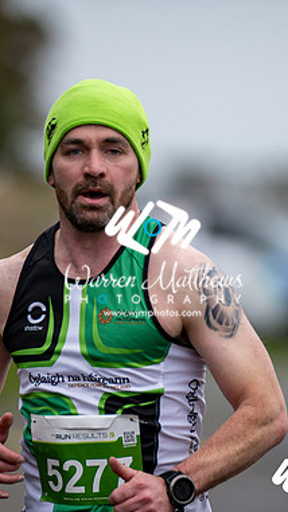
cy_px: 257
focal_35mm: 717
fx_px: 9745
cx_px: 152
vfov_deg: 3.0
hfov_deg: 1.7
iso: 320
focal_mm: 300
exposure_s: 1/1600
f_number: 2.8
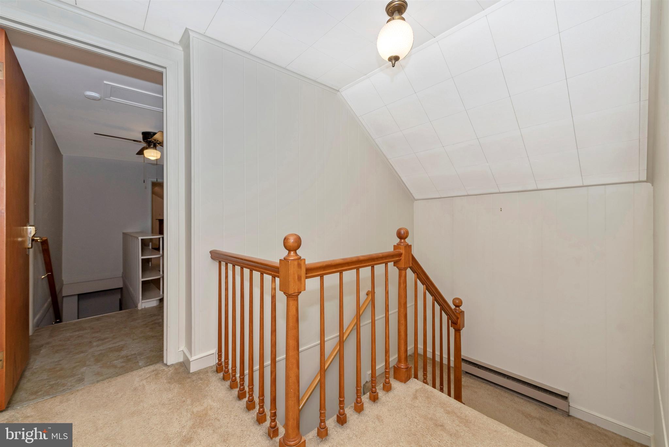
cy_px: 224
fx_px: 260
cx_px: 334
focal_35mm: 14
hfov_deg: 104.2
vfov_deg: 81.3
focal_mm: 14
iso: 200
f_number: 9
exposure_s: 1/60
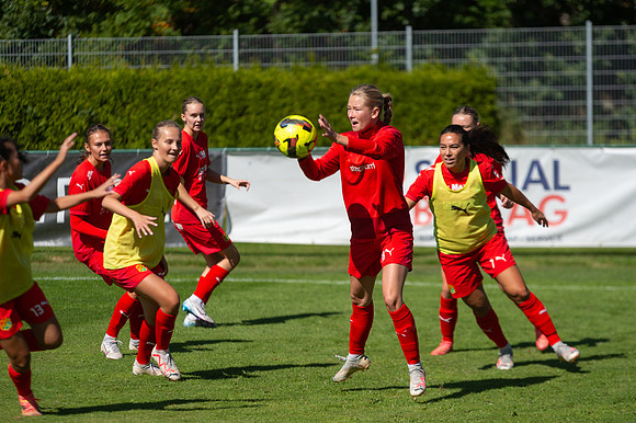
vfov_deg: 7.6
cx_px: 318
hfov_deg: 11.3
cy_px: 212
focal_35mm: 182
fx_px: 3205
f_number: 3.2
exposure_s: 1/2500
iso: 100
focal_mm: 175
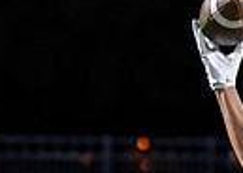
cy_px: 239
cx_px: 305
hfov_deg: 2.3
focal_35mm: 874
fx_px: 6029
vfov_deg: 1.6
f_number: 2.8
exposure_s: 1/1000
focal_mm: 119
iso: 2000
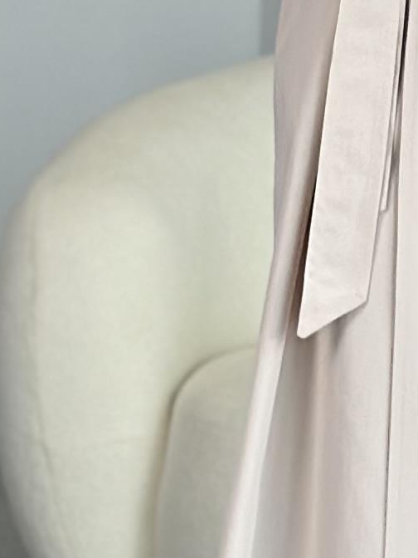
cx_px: 558
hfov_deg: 5.1
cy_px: -374
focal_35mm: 288
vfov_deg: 6.7
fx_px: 4637
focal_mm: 6.86
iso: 80
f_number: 1.78
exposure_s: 1/291
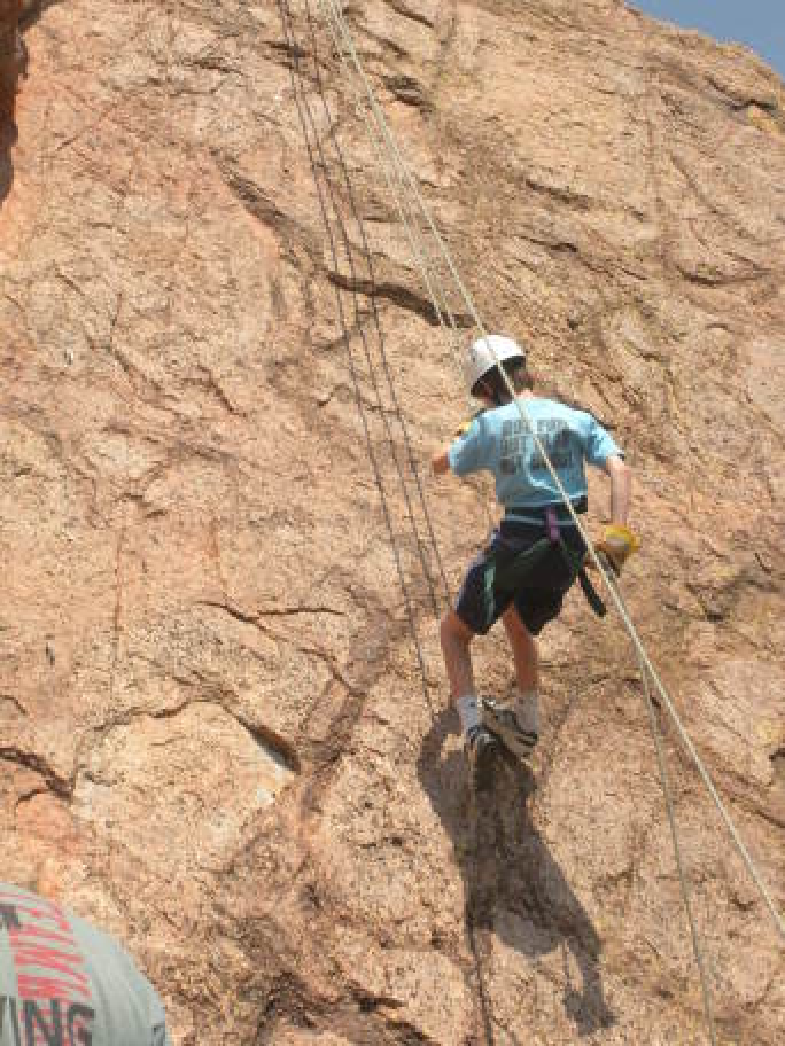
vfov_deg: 30.3
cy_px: 523
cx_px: 392
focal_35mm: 64
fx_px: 1935
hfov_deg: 22.9
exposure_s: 1/569
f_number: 4.6
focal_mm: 11.2
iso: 88
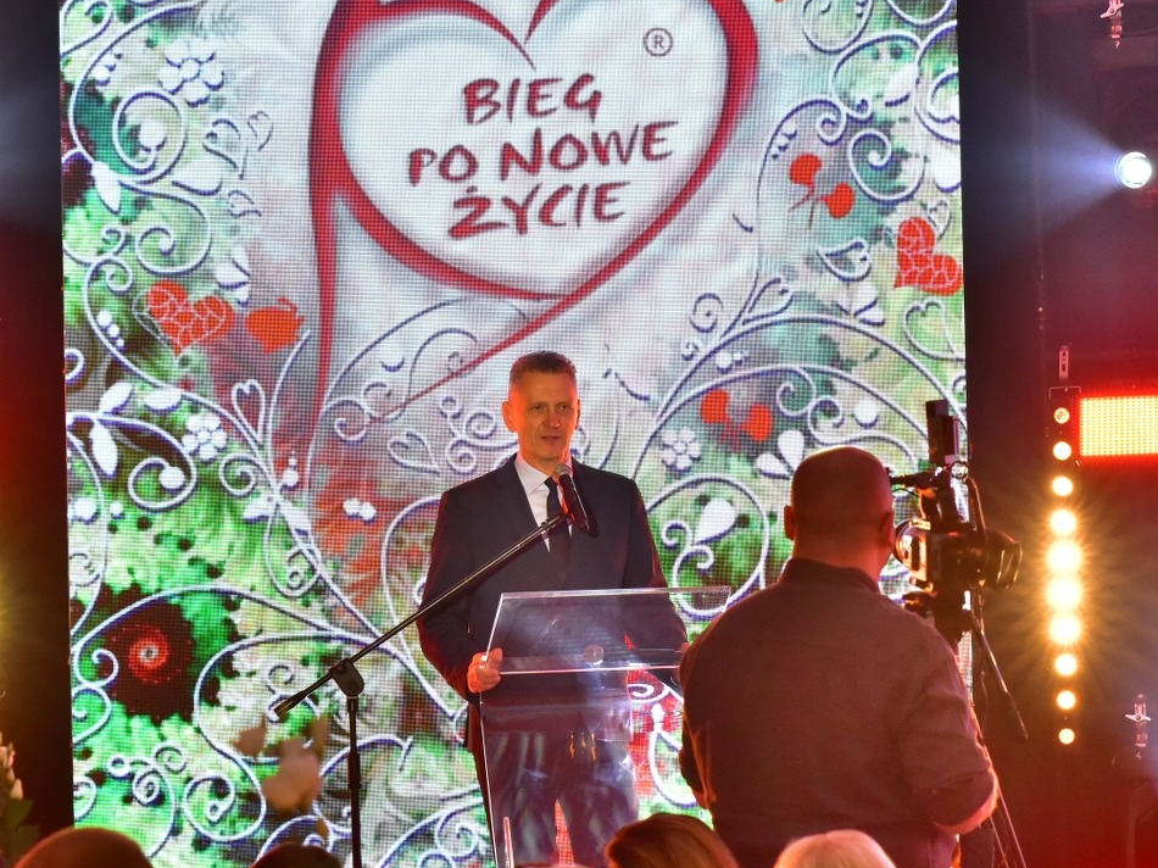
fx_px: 5686
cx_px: 643
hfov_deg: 11.6
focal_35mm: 170
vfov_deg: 8.7
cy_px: 510
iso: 4000
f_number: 8
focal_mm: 105
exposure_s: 1/125
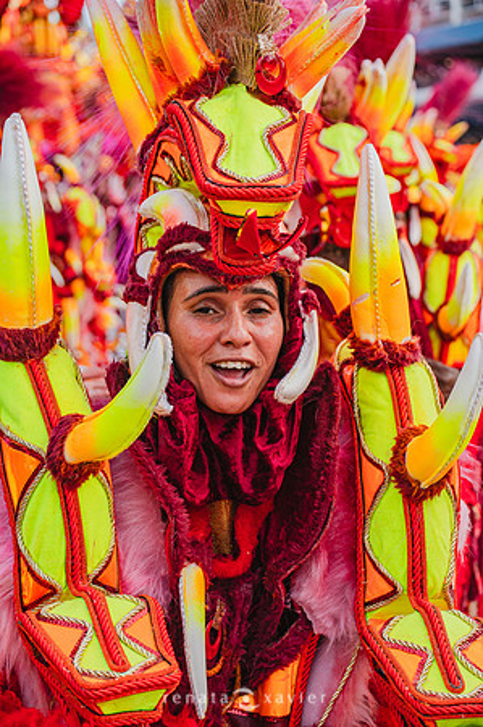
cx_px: 242
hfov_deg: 19.4
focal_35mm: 70
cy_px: 364
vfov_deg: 28.9
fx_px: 1412
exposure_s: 1/1600
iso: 640
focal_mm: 70
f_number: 5.6
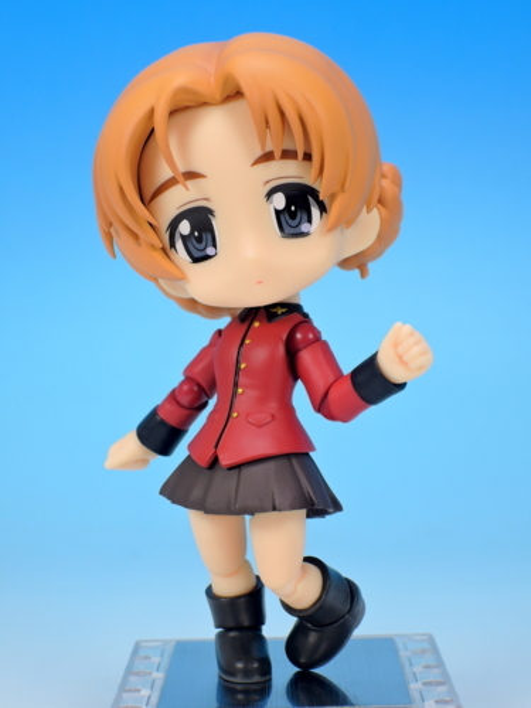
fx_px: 1943
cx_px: 266
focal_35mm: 95
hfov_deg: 15.6
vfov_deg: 20.7
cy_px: 354
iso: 80
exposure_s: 1/2
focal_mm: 20.2
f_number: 5
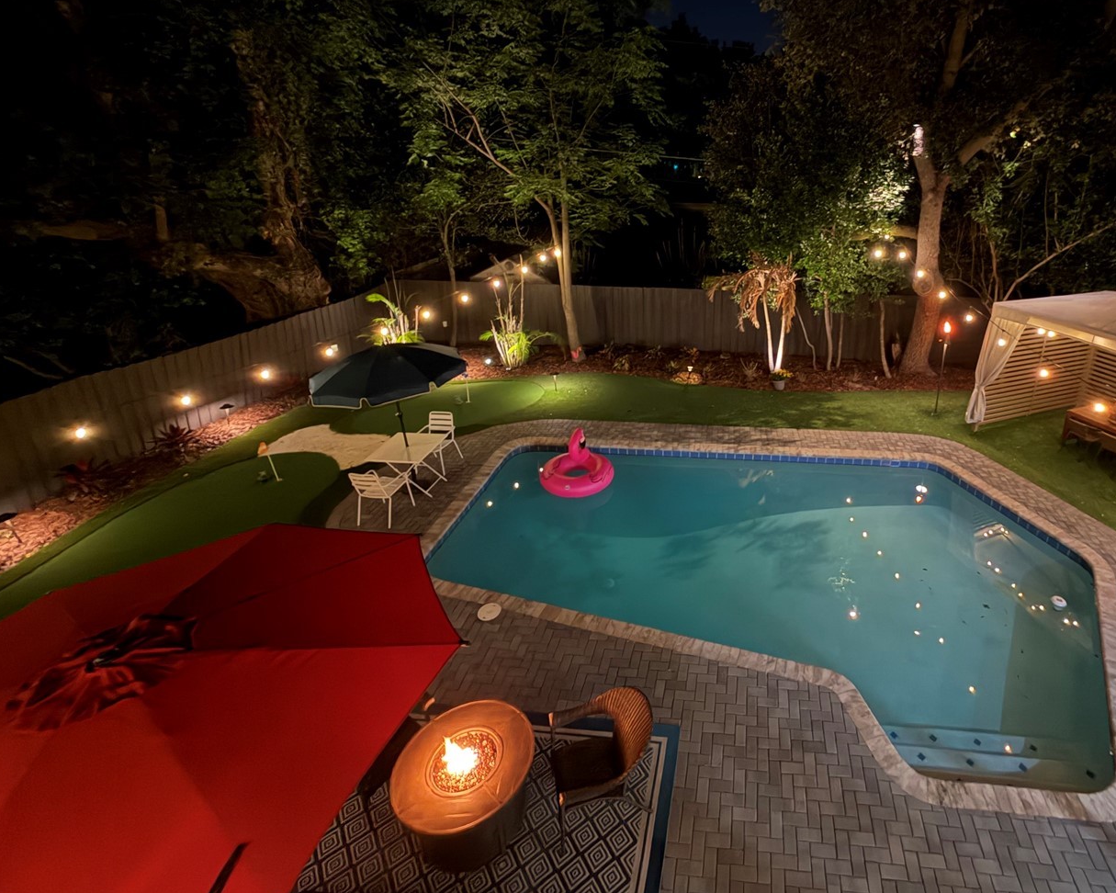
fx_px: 595
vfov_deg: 72.9
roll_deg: -1.6
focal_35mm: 18
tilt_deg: -20.1
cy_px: 350
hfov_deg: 84.4
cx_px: 708
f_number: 2.2
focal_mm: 2.22
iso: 1250
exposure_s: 1/8
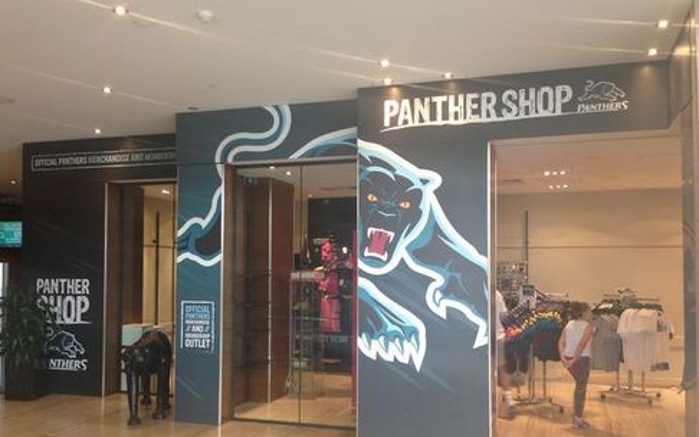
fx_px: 686
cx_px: 347
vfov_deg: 35.3
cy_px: 248
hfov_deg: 54.0
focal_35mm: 36
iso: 80
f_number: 2.4
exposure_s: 1/20
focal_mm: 4.12
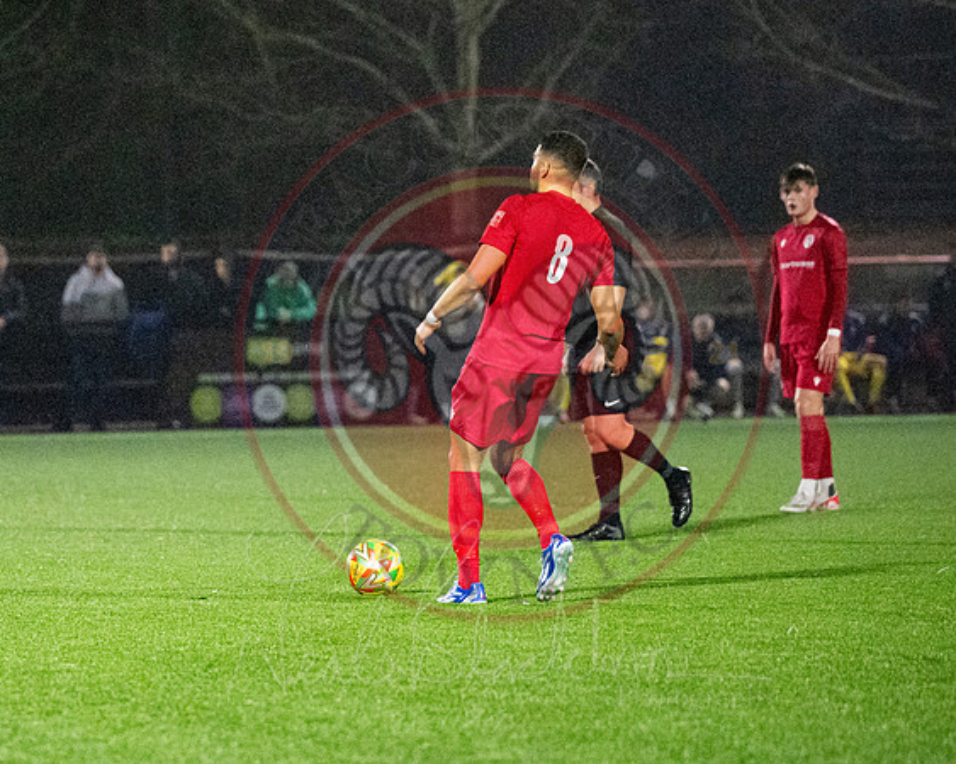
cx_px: 136
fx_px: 7260
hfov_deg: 7.5
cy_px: 443
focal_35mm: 257
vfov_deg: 6.0
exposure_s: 1/1000
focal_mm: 130
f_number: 2.8
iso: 8000
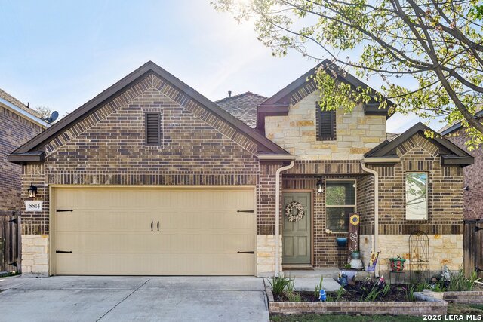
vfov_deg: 49.6
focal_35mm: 26
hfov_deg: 69.4
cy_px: 161
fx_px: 349
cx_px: 242
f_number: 8
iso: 400
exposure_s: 1/250
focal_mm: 26
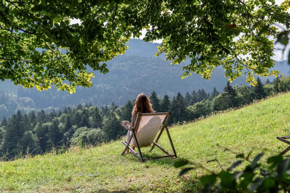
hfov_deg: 43.6
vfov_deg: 29.9
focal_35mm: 45
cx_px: 145
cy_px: 96
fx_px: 363
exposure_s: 1/1000
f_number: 5.6
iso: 400
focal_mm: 45
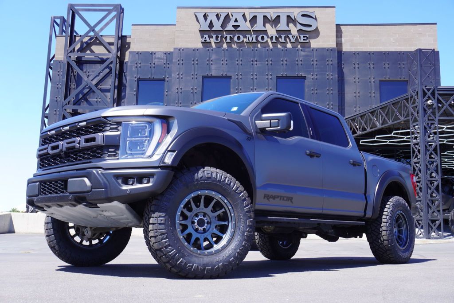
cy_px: 152
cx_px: 227
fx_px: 473
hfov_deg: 51.3
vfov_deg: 35.5
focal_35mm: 38
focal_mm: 25
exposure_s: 1/100
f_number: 7.1
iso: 100
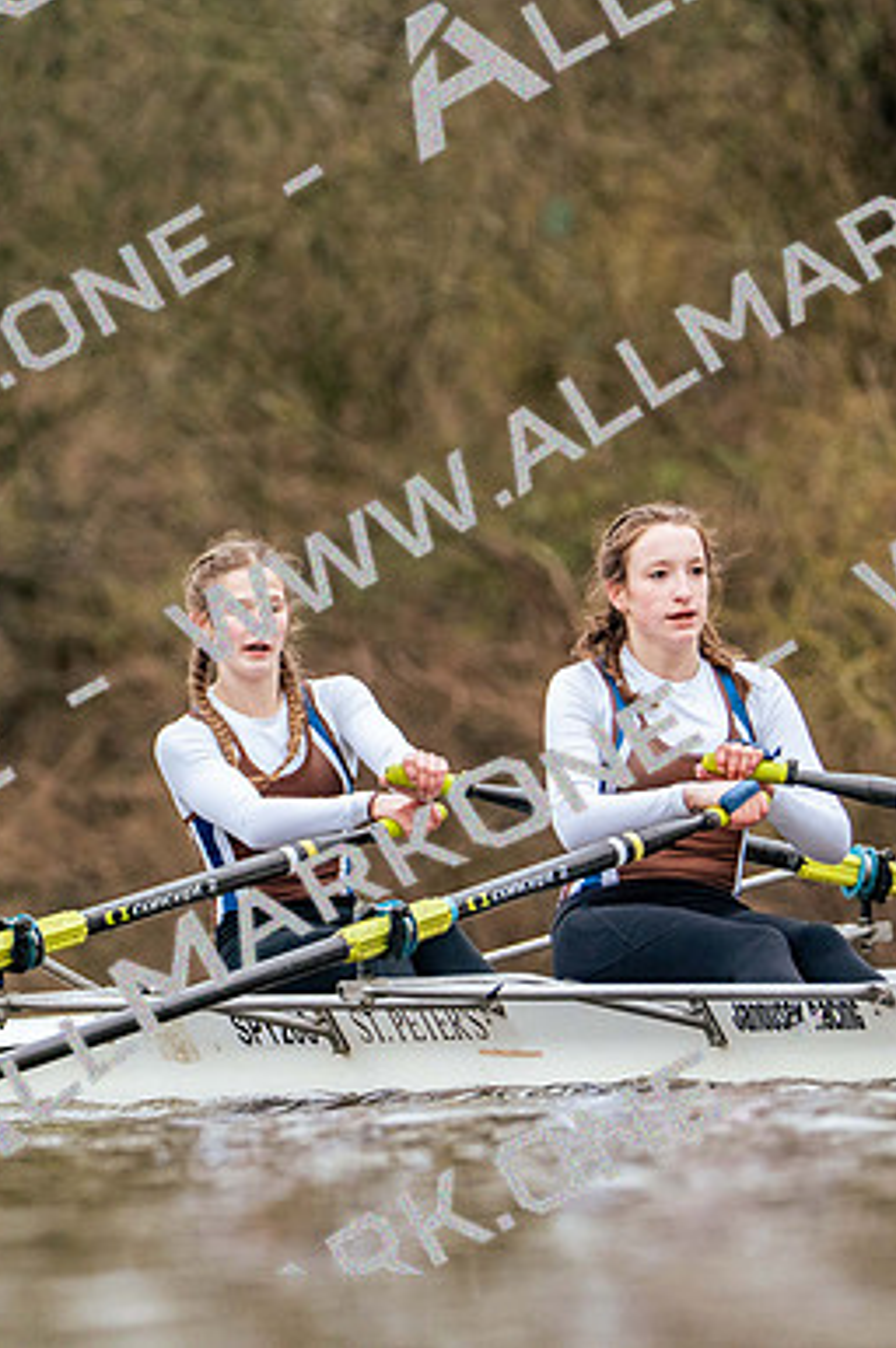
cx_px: 598
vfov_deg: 3.7
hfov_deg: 2.5
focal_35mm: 555
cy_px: 674
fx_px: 20756
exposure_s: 1/1600
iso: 4000
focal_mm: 368
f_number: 6.3
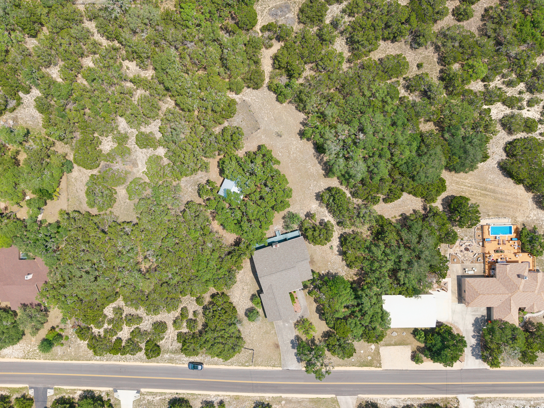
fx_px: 424
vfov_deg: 51.3
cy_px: 190
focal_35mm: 27
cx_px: 259
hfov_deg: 65.3
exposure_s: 1/1600
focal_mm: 8.7
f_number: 1.8
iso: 130
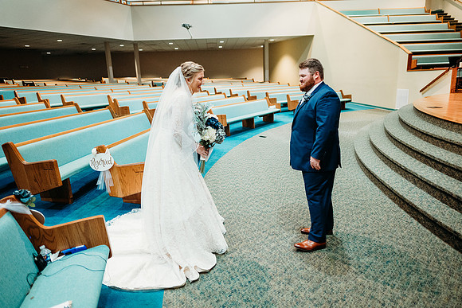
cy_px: 154
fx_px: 308
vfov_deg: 53.2
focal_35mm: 24
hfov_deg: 73.7
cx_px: 231
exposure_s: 1/100
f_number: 1.8
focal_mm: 24
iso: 2500
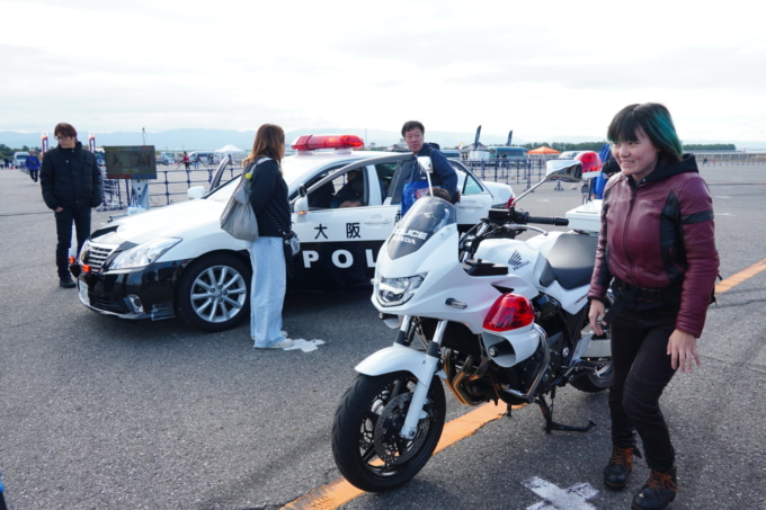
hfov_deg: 67.4
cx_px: 383
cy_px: 255
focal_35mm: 27
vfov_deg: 47.9
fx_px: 574
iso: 100
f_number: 5.6
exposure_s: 1/200
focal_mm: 18
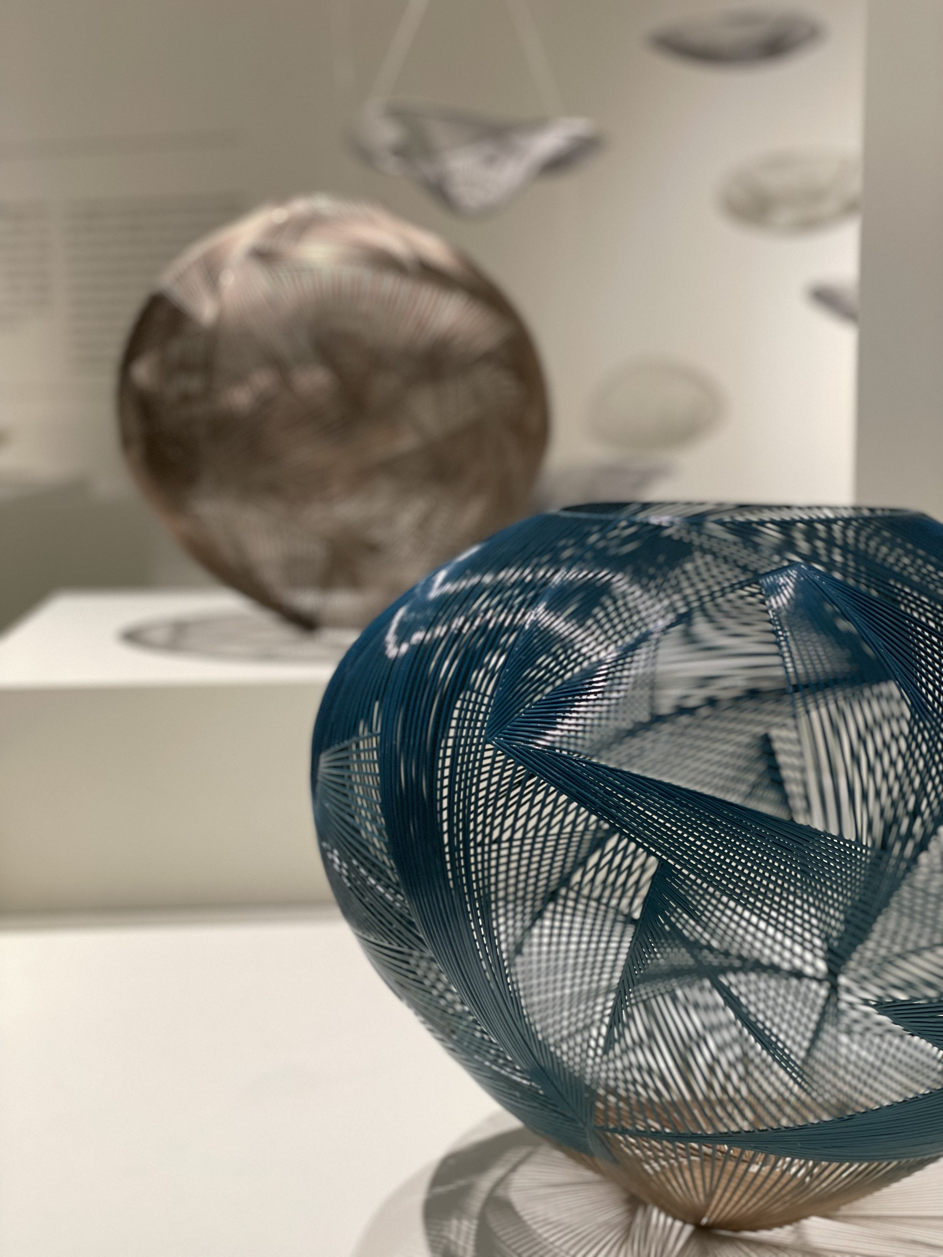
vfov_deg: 36.8
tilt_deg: -7.1
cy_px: 628
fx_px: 1888
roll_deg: +0.5
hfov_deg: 28.0
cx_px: 472
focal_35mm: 52
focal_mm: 6
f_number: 2
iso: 320
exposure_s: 1/40
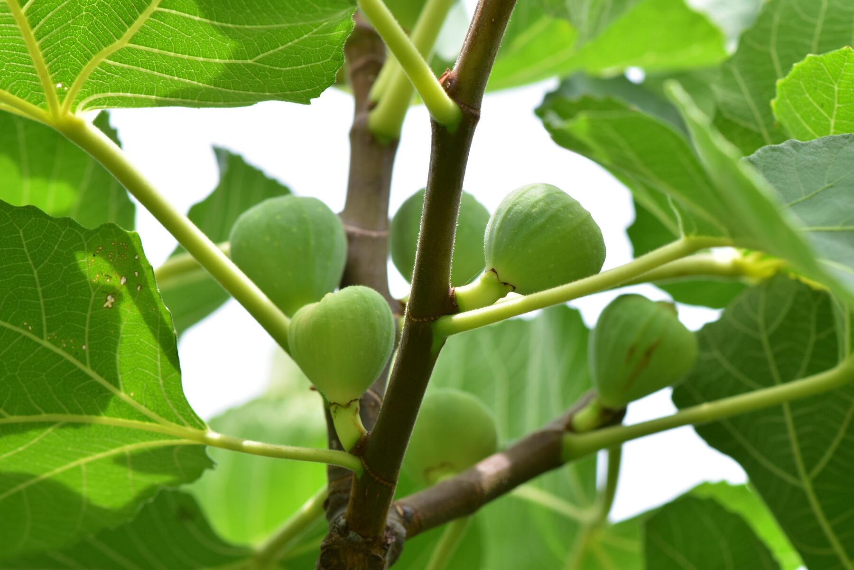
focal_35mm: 158
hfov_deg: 13.0
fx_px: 3736
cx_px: 427
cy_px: 285
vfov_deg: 8.7
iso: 200
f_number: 9
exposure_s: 1/160
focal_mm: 105
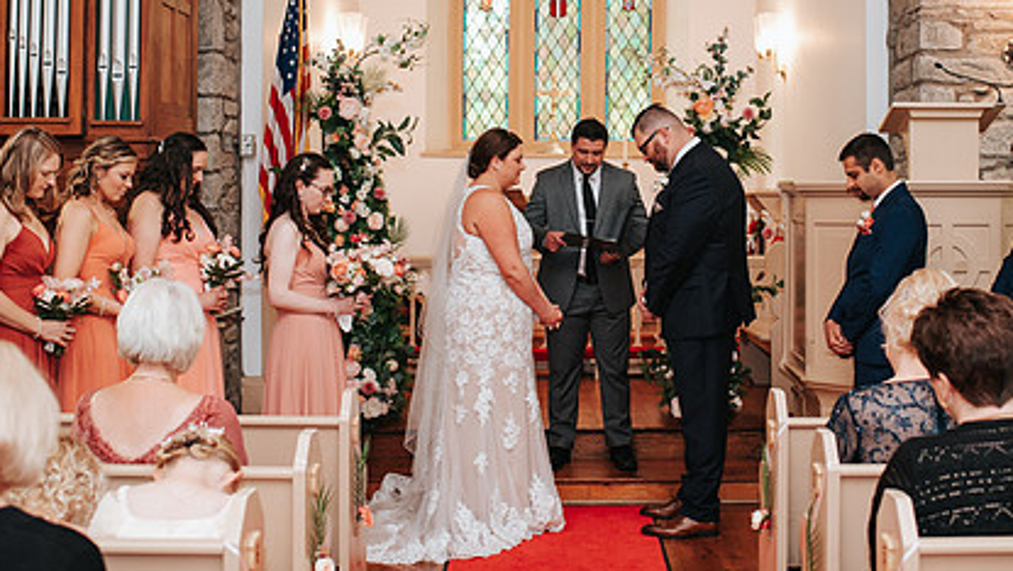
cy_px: 143
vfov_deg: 22.1
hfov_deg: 38.4
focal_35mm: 54
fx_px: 1451
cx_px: 558
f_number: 2.8
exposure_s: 1/200
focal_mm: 35
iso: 1000
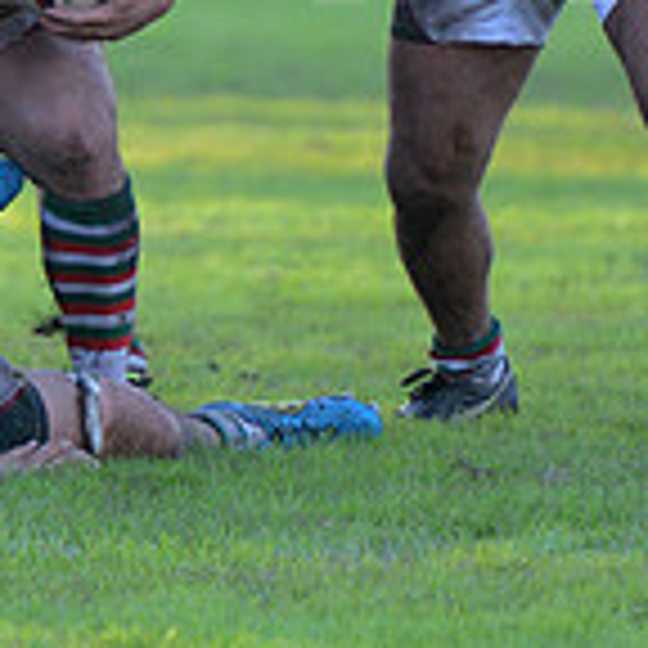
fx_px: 19590
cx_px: 117
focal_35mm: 925
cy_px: -151
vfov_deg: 1.9
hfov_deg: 1.9
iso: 1250
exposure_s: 1/500
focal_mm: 270
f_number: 4
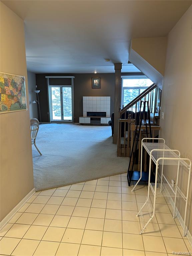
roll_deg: -0.7
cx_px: 96
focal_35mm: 24
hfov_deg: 56.8
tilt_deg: -8.5
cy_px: 128
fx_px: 177
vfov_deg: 71.6
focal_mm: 6.86
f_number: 1.78
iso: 200
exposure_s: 1/60
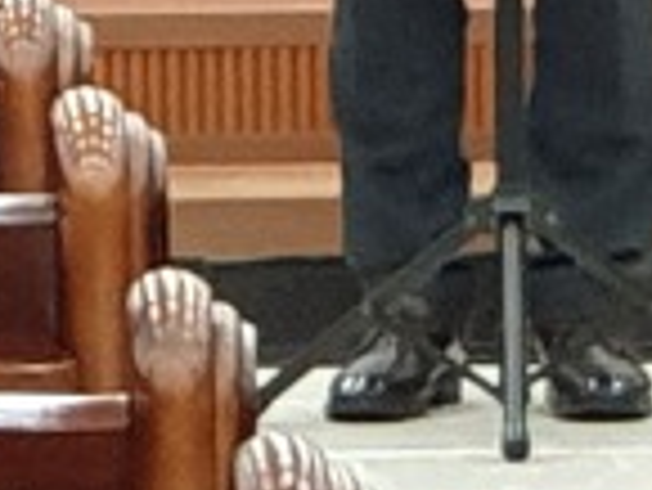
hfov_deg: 5.4
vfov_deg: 3.9
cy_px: -1029
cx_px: 76
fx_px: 6899
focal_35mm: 366
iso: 200
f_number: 2.4
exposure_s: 1/24
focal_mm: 6
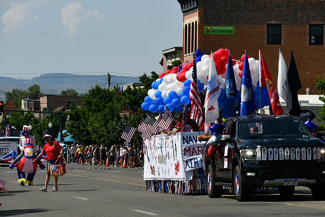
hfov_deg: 10.2
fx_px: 1824
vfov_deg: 6.8
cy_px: 108
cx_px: 162
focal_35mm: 202
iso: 110
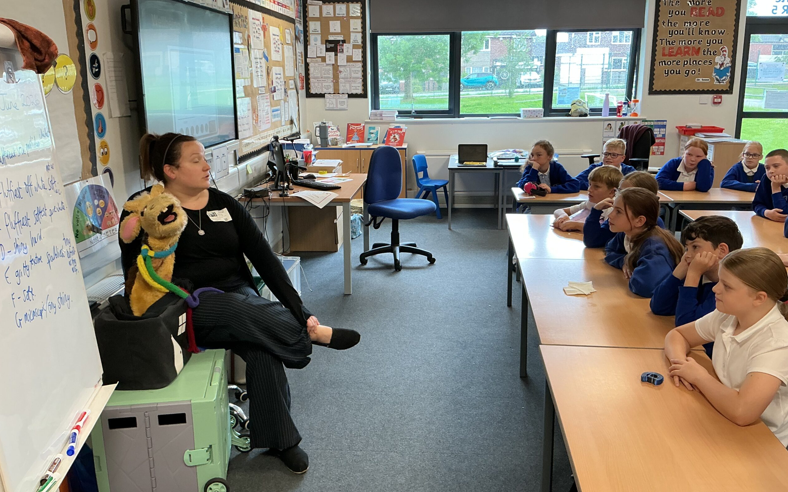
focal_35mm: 31
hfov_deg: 61.2
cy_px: 233
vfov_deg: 40.6
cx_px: 394
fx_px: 666
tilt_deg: -14.7
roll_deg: +0.9
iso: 64
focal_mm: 3
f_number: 1.8
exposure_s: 1/60
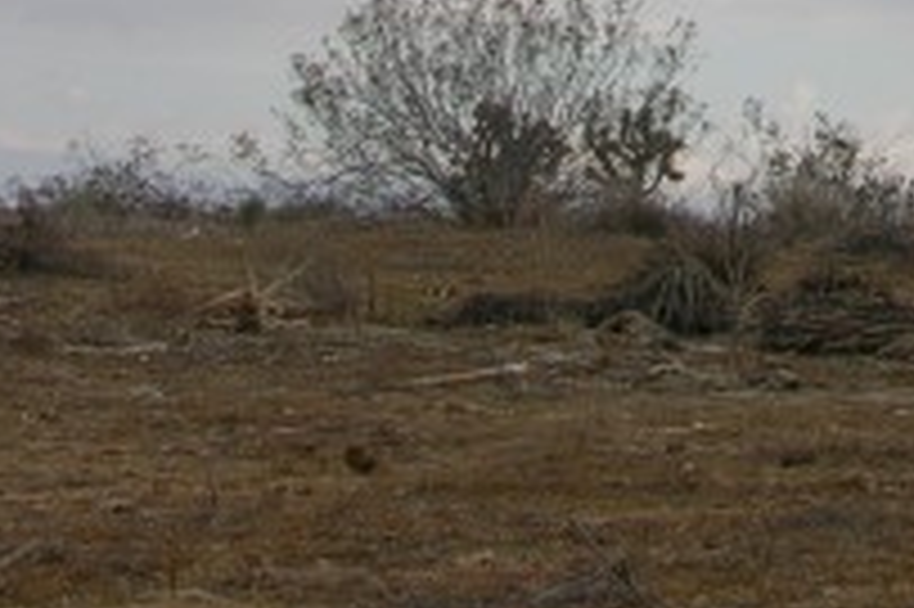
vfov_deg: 8.7
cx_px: 1171
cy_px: -986
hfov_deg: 14.3
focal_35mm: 138
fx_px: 3501
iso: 50
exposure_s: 1/211
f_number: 6.3
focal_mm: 8.9
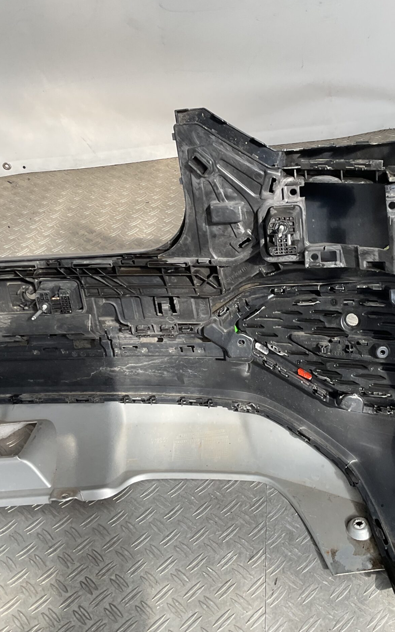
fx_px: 724
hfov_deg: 30.2
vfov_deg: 47.2
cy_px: 320
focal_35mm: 42
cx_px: 272
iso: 16
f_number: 1.8
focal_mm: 3
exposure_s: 1/331
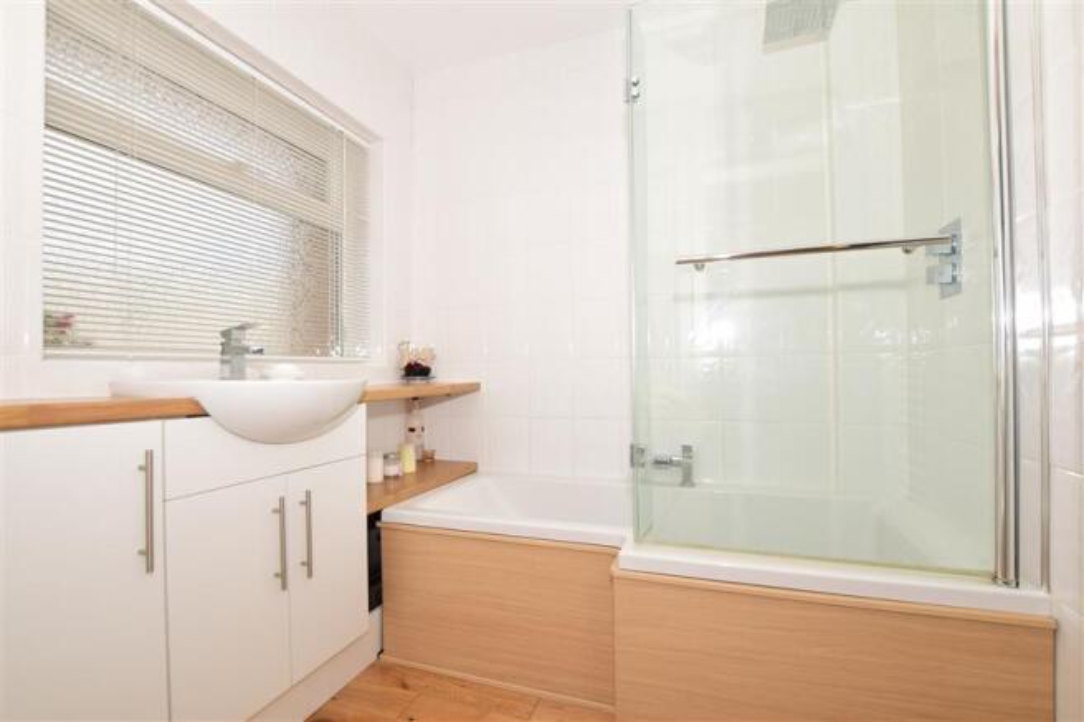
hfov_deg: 100.4
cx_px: 542
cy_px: 361
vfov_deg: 77.3
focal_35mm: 15
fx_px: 452
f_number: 7.1
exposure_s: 1/200
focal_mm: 10
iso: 200
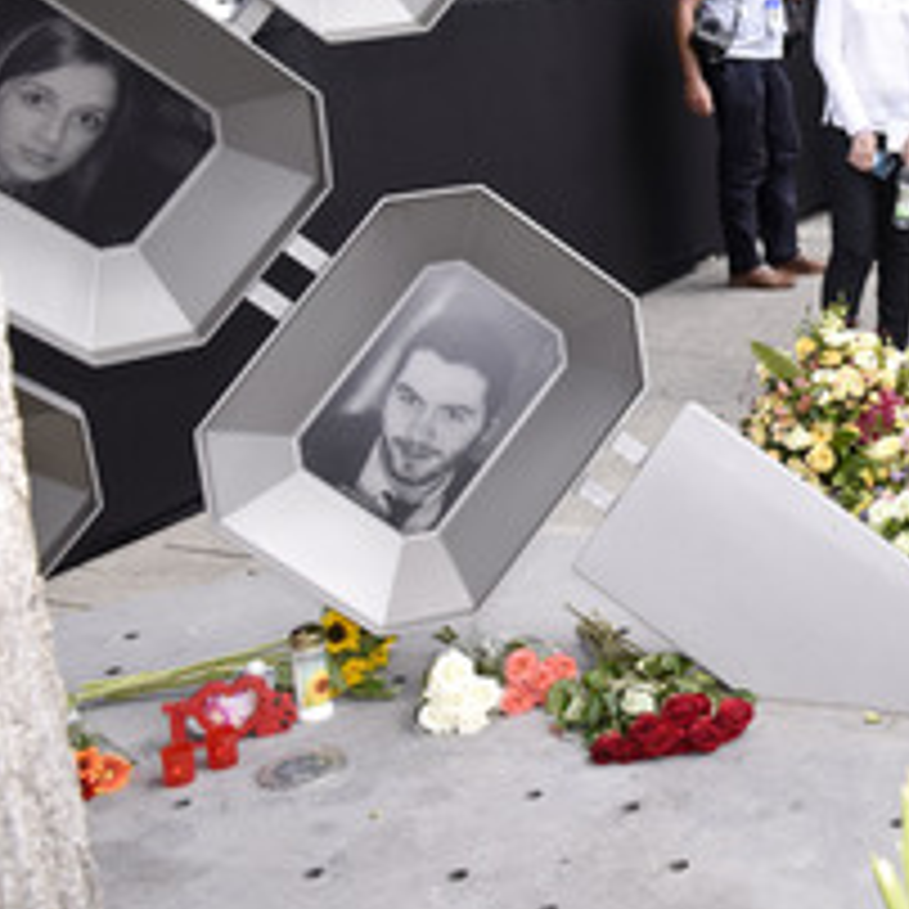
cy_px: 252
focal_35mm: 57
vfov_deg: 29.7
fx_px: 1693
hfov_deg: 27.7
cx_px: 974
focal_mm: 30
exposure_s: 1/160
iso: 640
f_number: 11
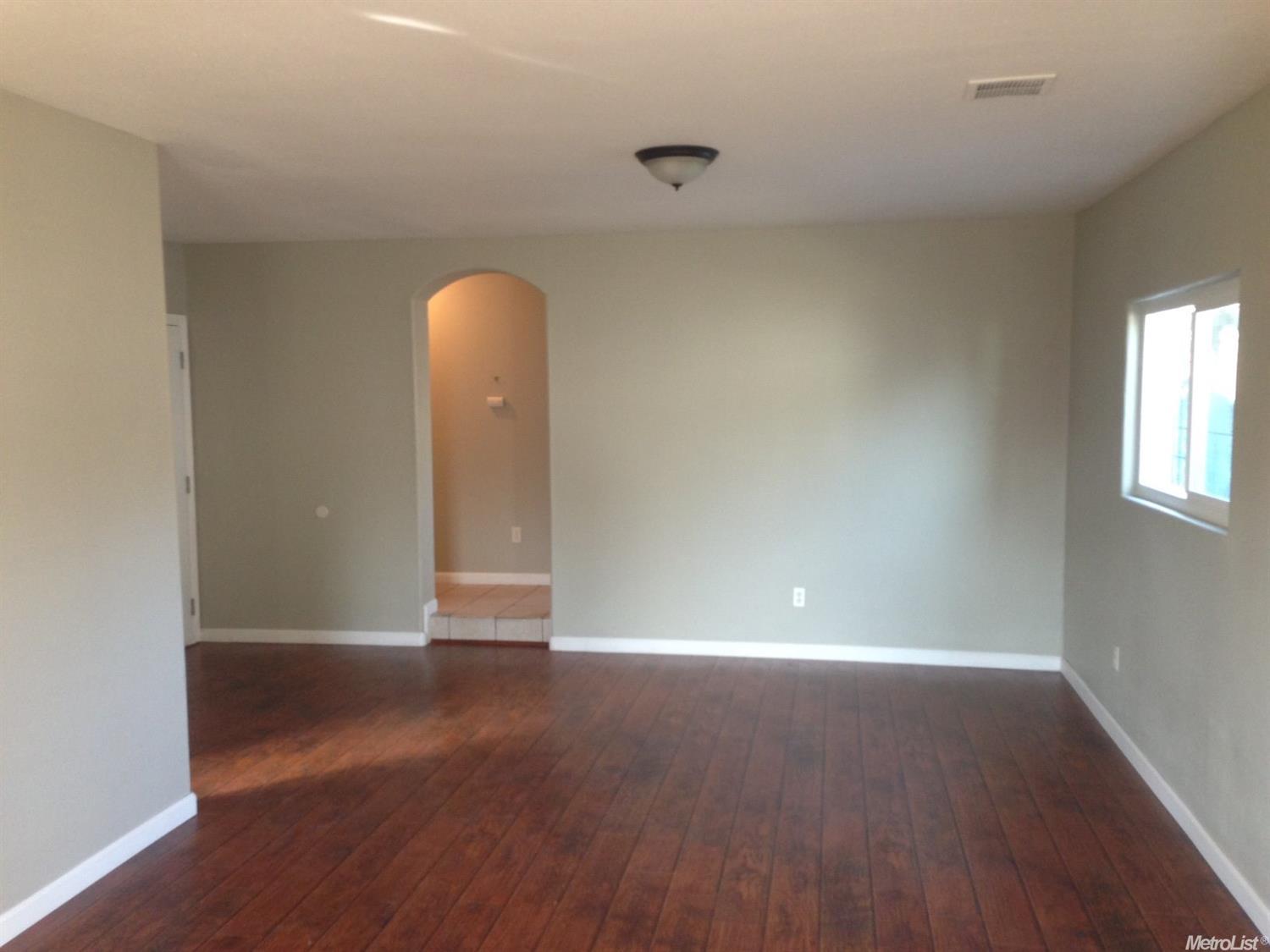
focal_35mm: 33
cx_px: 635
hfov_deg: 55.4
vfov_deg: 42.9
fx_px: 1211
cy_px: 476
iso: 100
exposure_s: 1/20
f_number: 2.4
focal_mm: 4.12
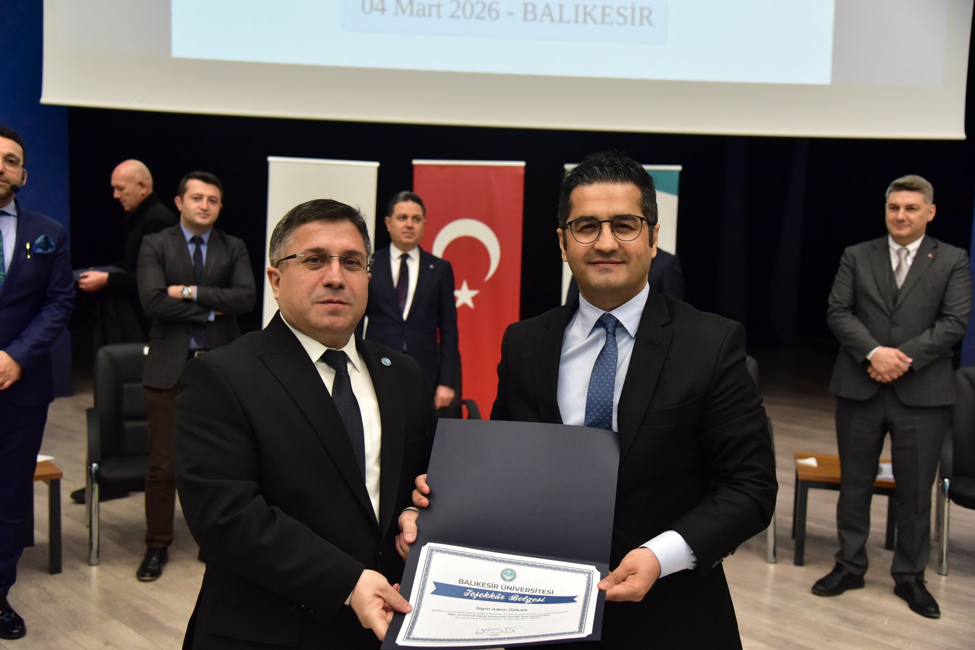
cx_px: 488
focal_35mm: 38
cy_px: 325
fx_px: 1029
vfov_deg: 35.1
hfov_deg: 50.7
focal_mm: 38
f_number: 4
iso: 3200
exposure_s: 1/160
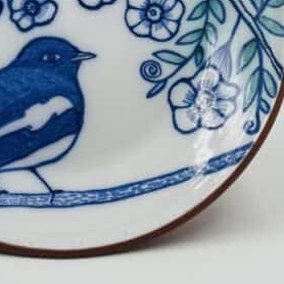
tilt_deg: -20.3
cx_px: 67
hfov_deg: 14.2
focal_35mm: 122
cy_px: 26
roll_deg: -1.4
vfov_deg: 14.1
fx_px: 1132
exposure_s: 1/668
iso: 64
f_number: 1.78
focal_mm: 6.86
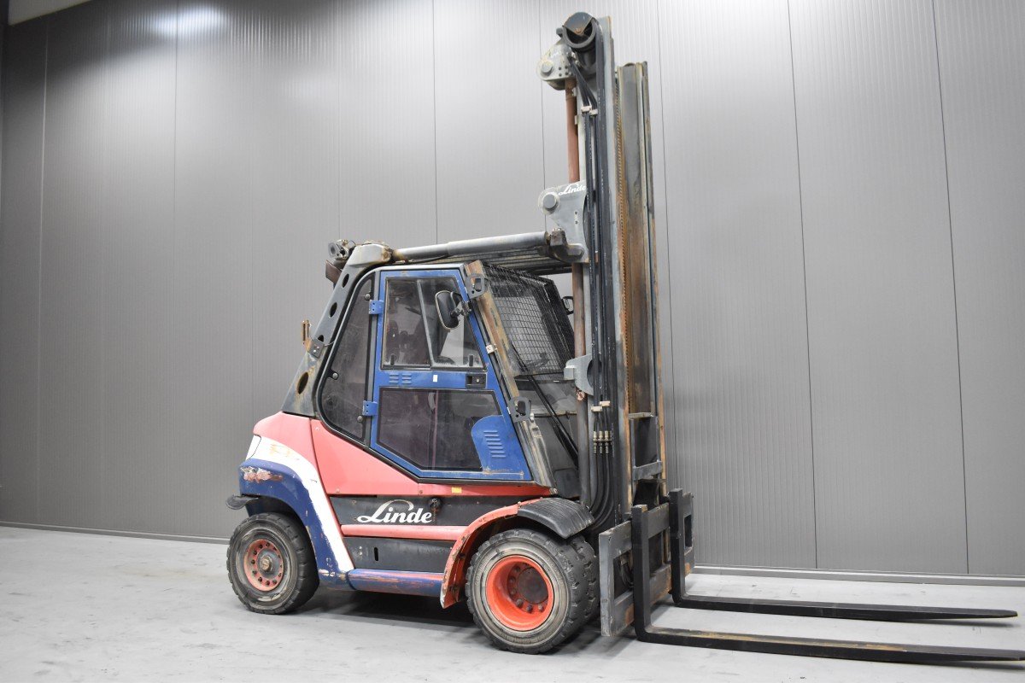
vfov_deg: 43.6
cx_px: 512
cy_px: 342
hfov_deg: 61.9
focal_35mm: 30
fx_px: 854
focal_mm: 20
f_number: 4
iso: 1600
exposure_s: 1/50
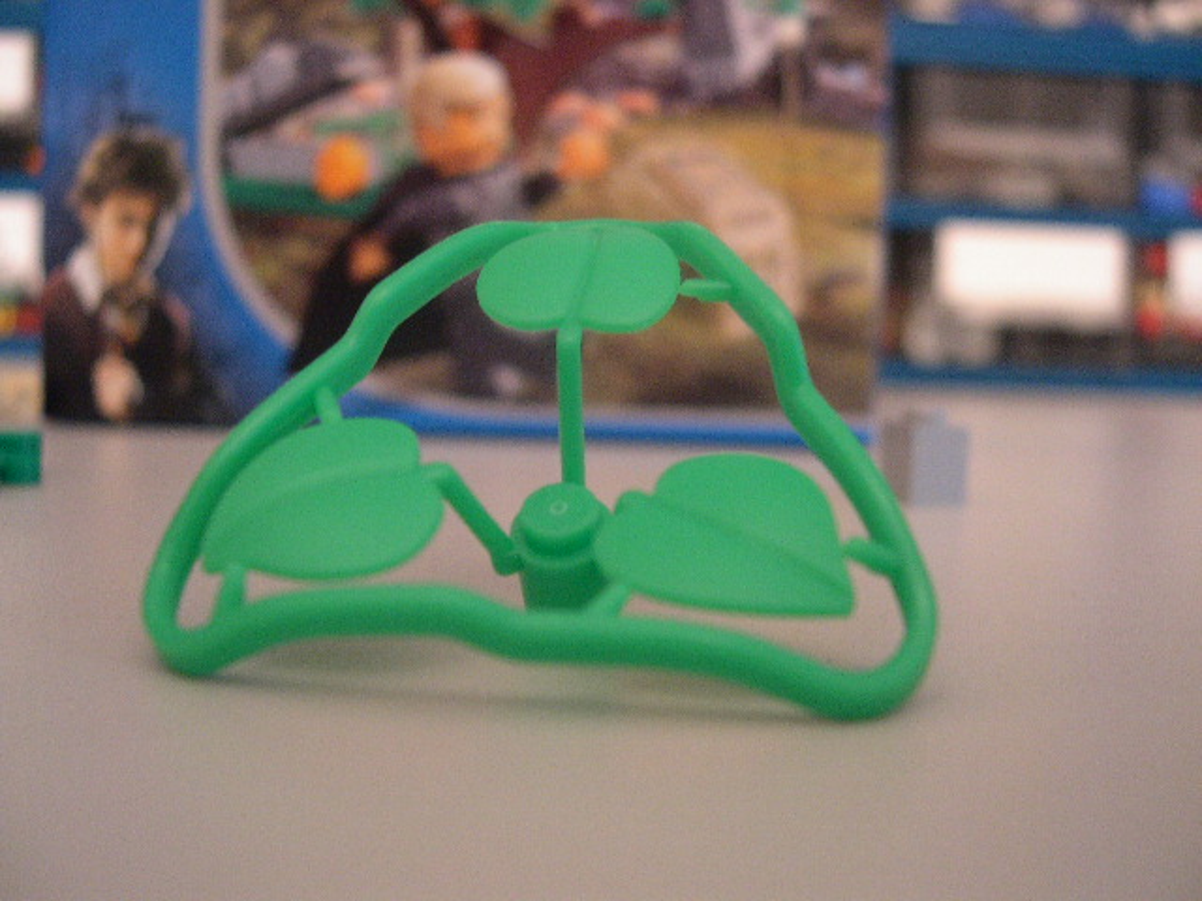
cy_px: 450
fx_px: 1320
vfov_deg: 37.7
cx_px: 601
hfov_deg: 49.0
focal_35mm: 38
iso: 400
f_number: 2.8
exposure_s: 1/3.9
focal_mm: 8
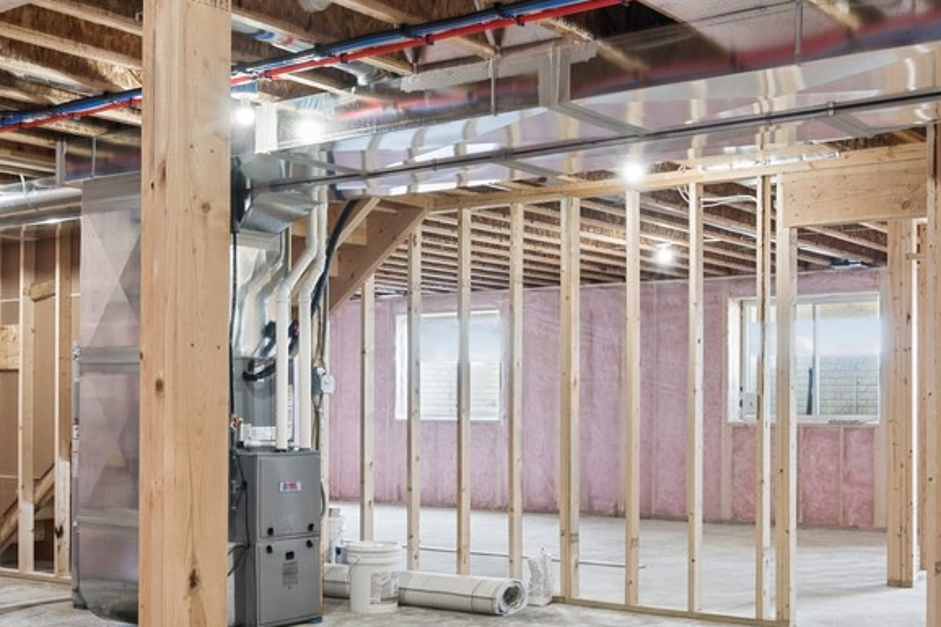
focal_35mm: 47
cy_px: 351
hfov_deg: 41.8
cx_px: 554
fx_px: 1228
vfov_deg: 28.6
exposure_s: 1/4
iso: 400
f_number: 8
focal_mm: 16
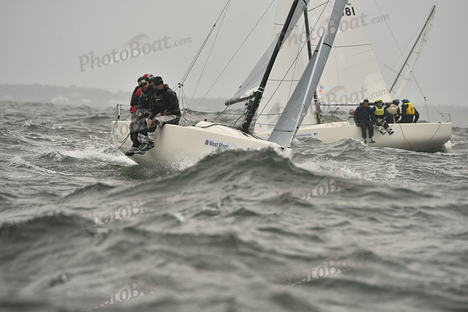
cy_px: 156
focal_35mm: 400
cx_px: 234
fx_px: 5201
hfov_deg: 5.2
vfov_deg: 3.4
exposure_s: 1/1250
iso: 400
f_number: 7.1
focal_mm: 400
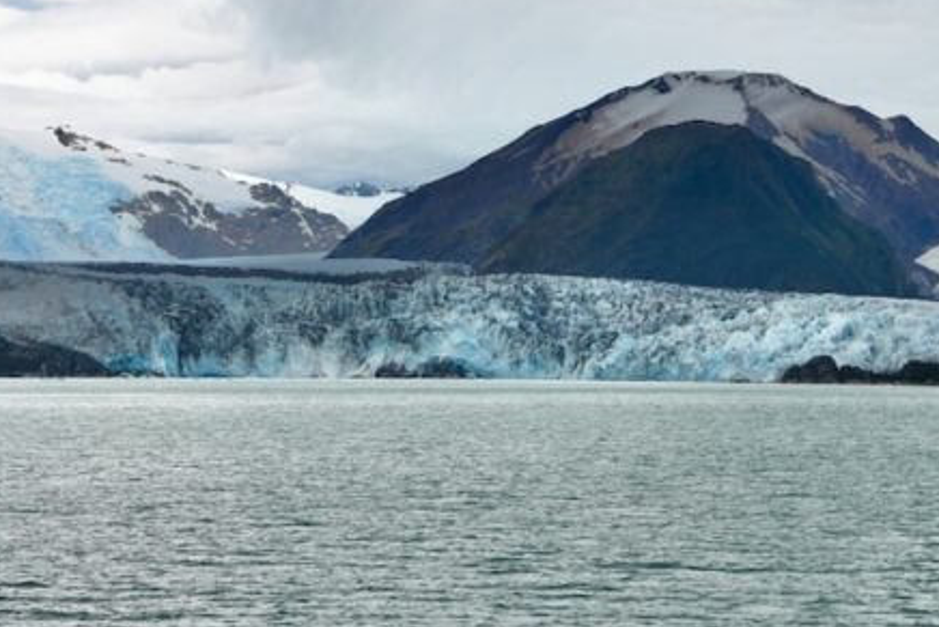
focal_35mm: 94
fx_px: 2453
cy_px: 22
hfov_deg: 21.7
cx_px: 439
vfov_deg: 14.4
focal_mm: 40
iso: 160
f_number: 8
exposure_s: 1/400
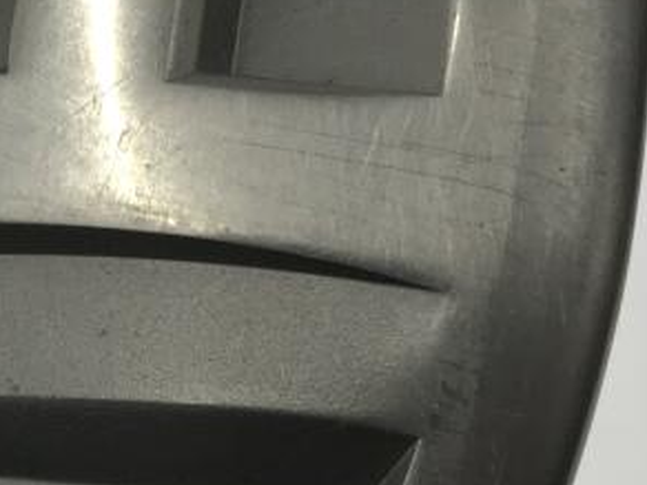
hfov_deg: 20.8
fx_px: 1720
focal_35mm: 92
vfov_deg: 16.1
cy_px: 275
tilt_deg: -67.2
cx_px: 49
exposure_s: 1/120
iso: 40
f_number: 1.8
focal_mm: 3.99
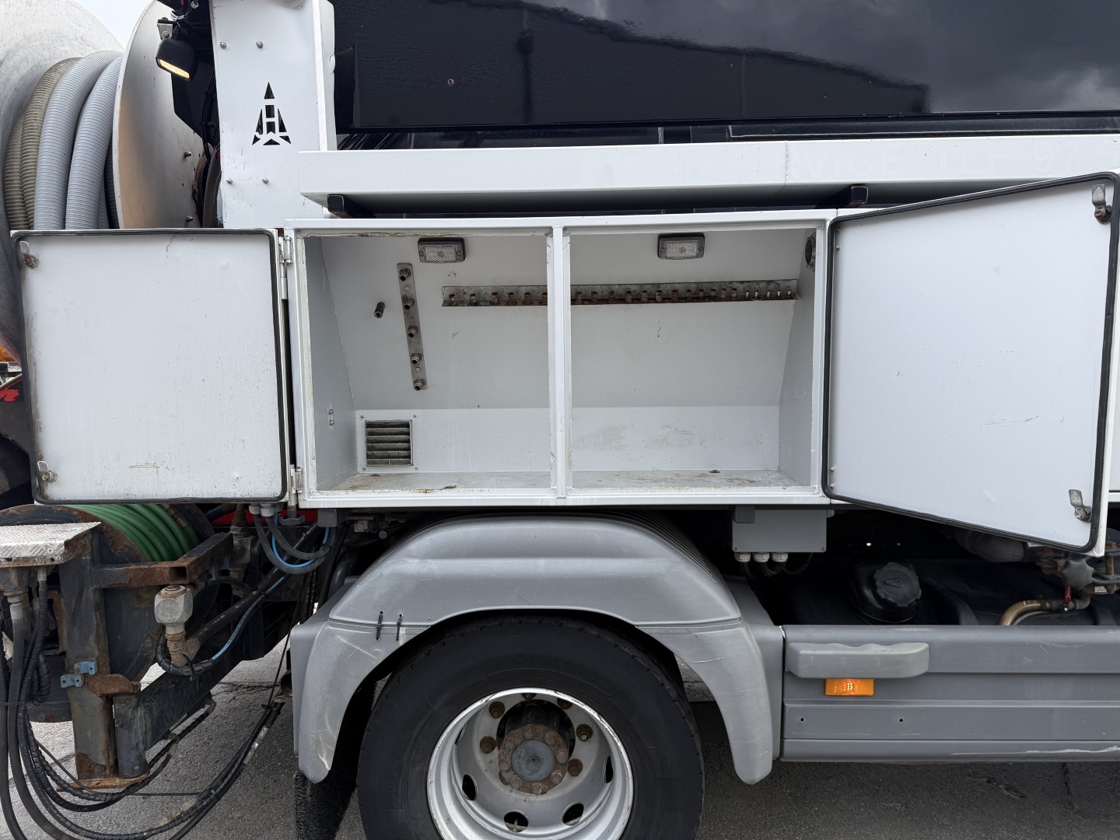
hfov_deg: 71.6
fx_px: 777
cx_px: 560
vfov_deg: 56.8
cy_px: 420
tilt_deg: -5.2
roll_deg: +0.0
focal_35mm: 24
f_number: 1.78
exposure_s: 1/1018
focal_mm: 6.76
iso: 80
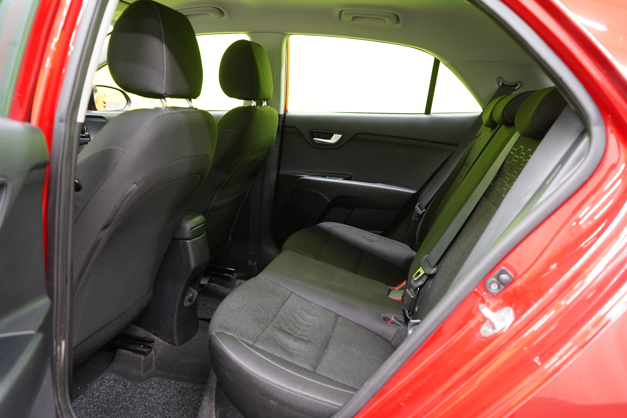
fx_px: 505
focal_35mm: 29
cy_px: 209
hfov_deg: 63.7
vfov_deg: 45.0
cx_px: 314
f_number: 5
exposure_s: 1/20
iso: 3200
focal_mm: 29
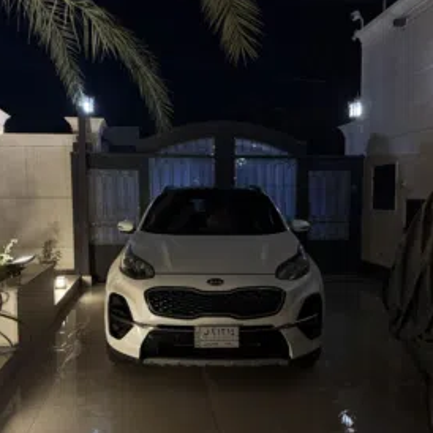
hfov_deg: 52.5
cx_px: 209
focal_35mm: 31
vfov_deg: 52.5
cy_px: 234
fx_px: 439
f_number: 1.78
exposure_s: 1/49
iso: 500
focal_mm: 6.76
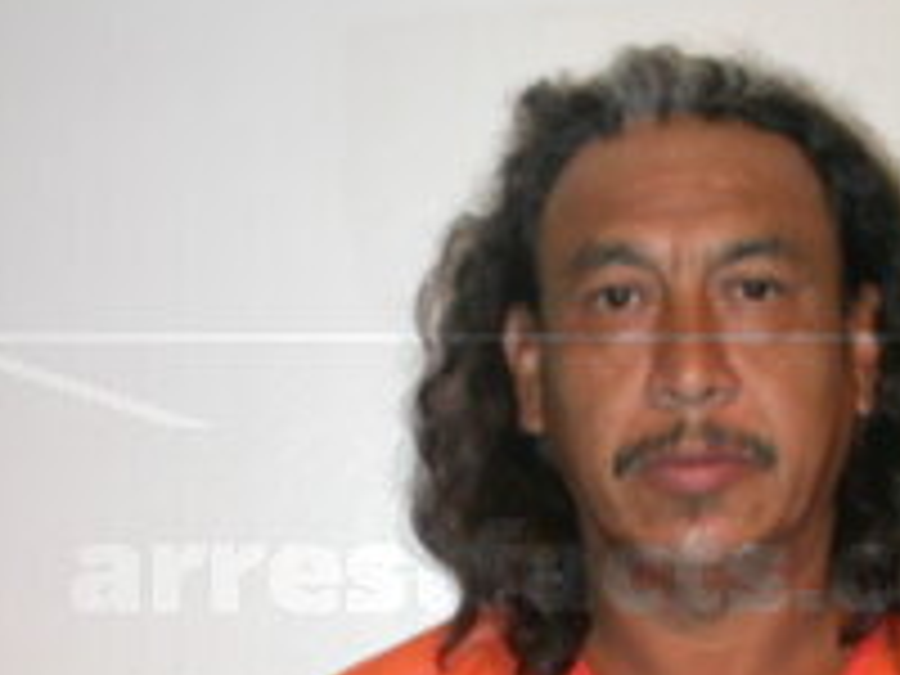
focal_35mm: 102
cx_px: 583
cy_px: 560
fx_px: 2652
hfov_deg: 19.2
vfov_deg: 14.4
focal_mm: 12.2
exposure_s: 1/60.3
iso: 100
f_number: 3
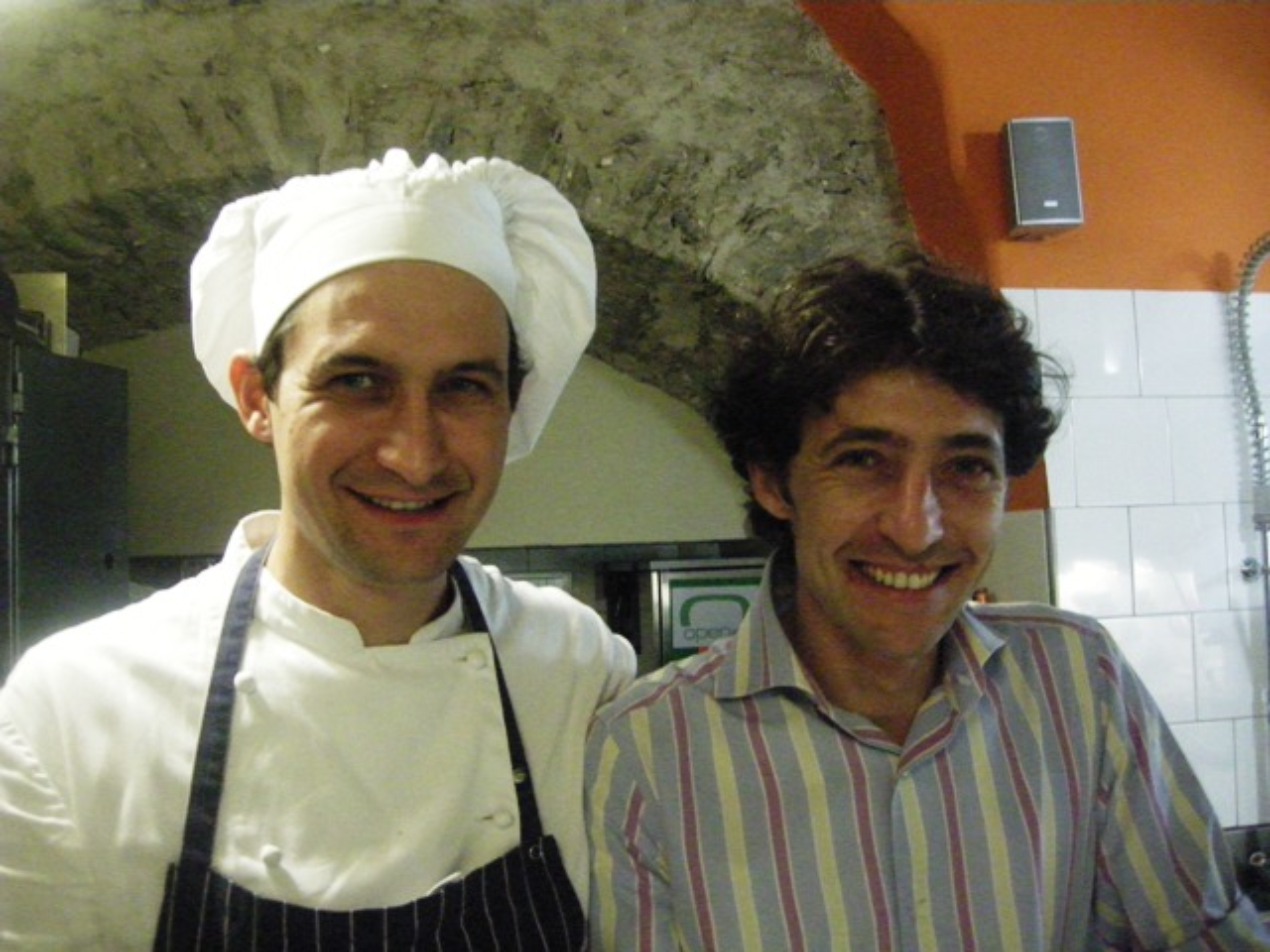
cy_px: 476
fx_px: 1321
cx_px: 635
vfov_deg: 39.7
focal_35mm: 36
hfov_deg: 51.4
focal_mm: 7.5
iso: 1600
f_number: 2.7
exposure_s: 1/30
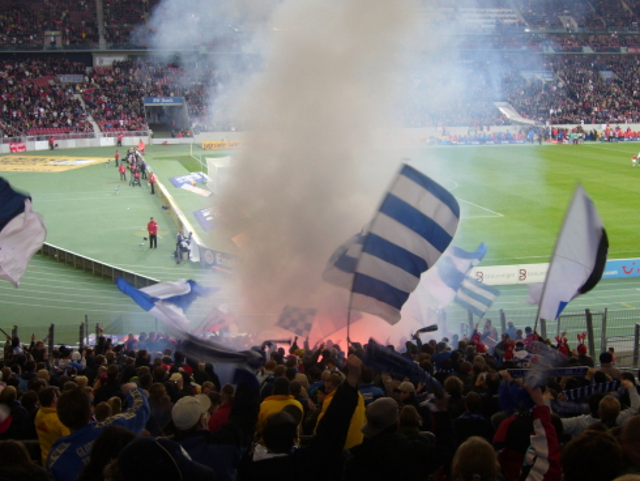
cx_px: 315
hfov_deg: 37.5
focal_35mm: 51
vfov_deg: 28.6
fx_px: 943
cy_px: 240
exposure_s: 1/30
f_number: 3.3
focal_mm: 8.3
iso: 80
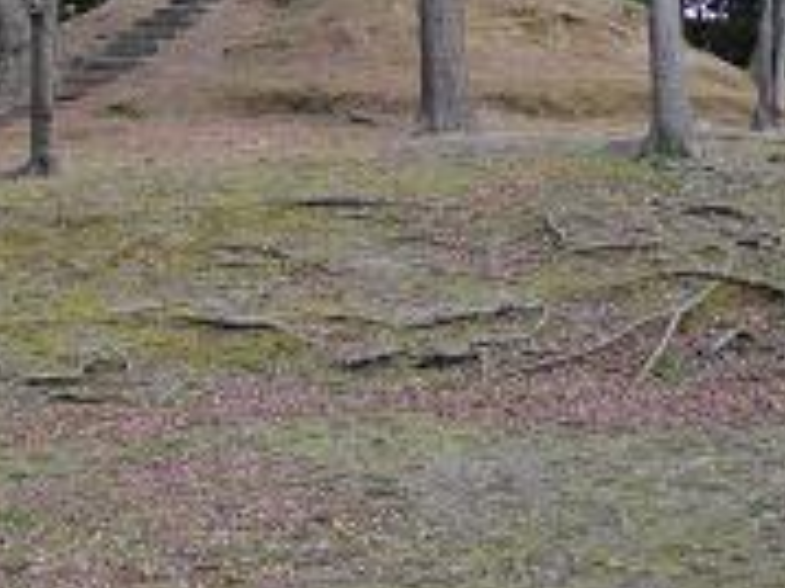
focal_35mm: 87
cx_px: 480
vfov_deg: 16.6
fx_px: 1972
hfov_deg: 22.5
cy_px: -9
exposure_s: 1/160
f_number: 3.2
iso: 100
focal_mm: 7.1
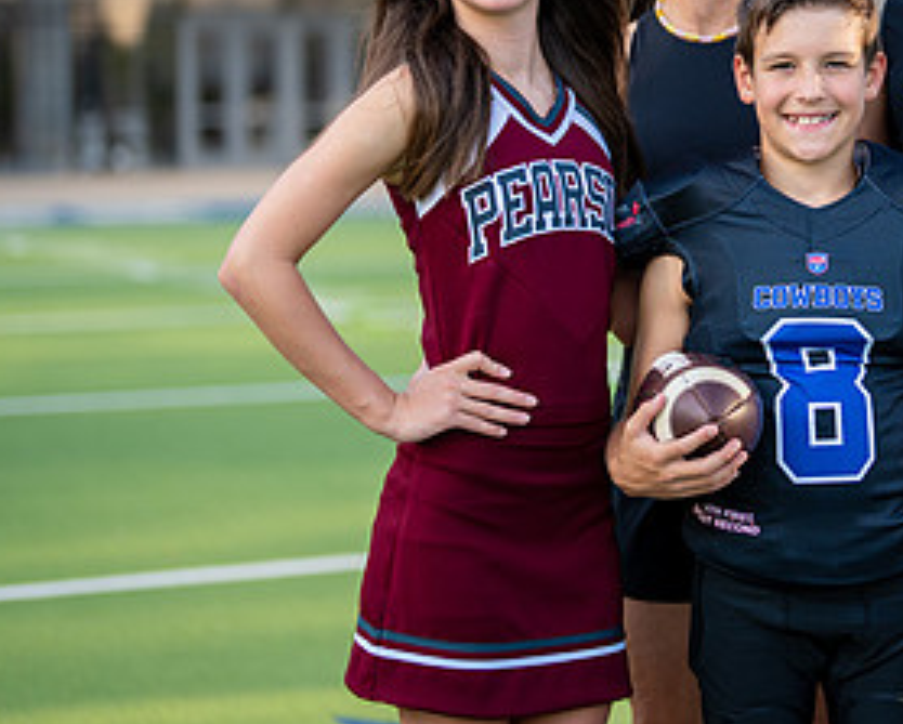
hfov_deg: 17.2
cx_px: 813
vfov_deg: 13.9
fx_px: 2943
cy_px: 113
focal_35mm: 110
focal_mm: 50
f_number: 1.2
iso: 100
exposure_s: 1/2000
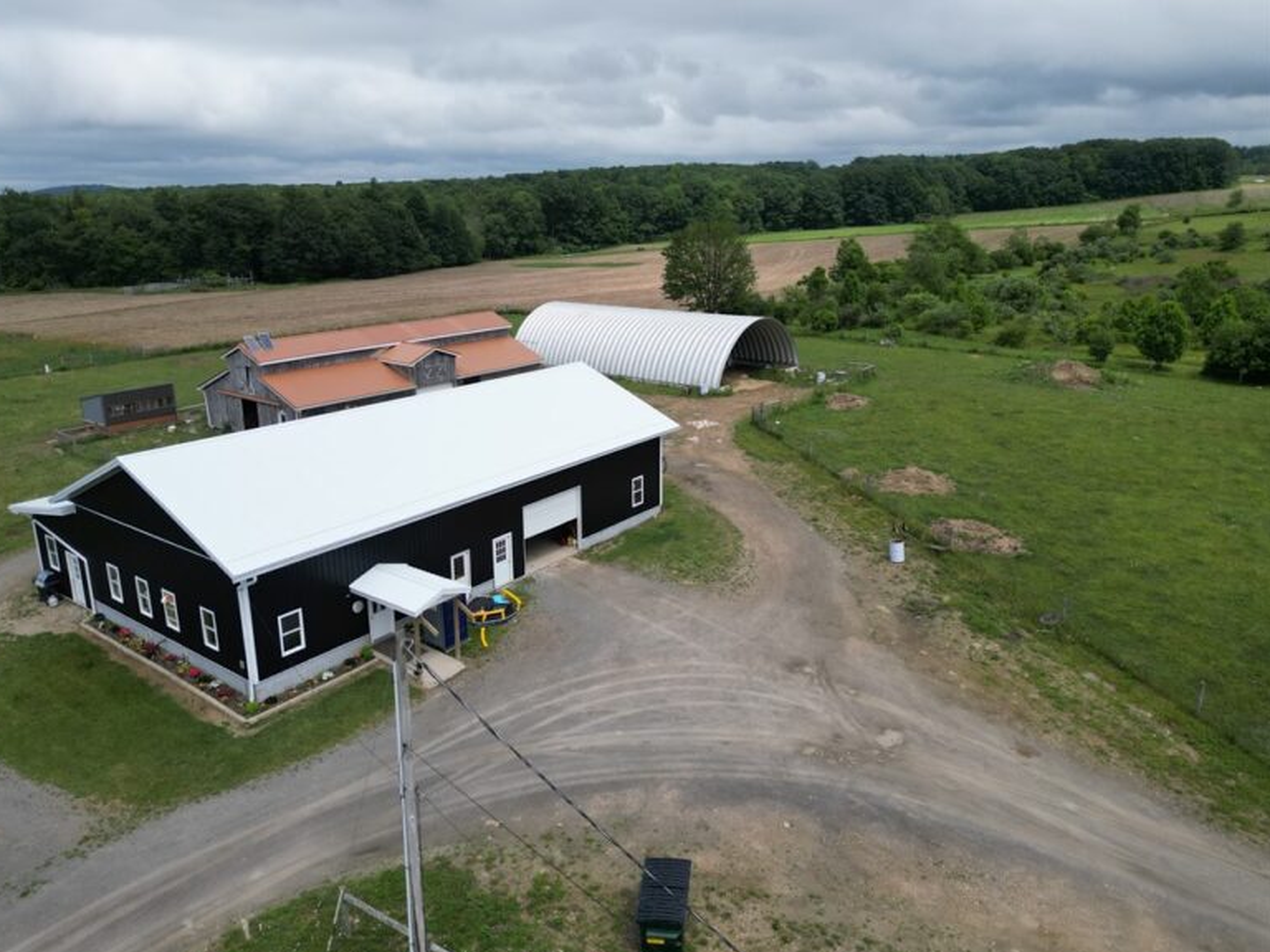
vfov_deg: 54.9
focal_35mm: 25
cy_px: 468
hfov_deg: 69.4
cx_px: 614
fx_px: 917
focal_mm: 6.72
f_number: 1.7
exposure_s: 1/5000
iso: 160
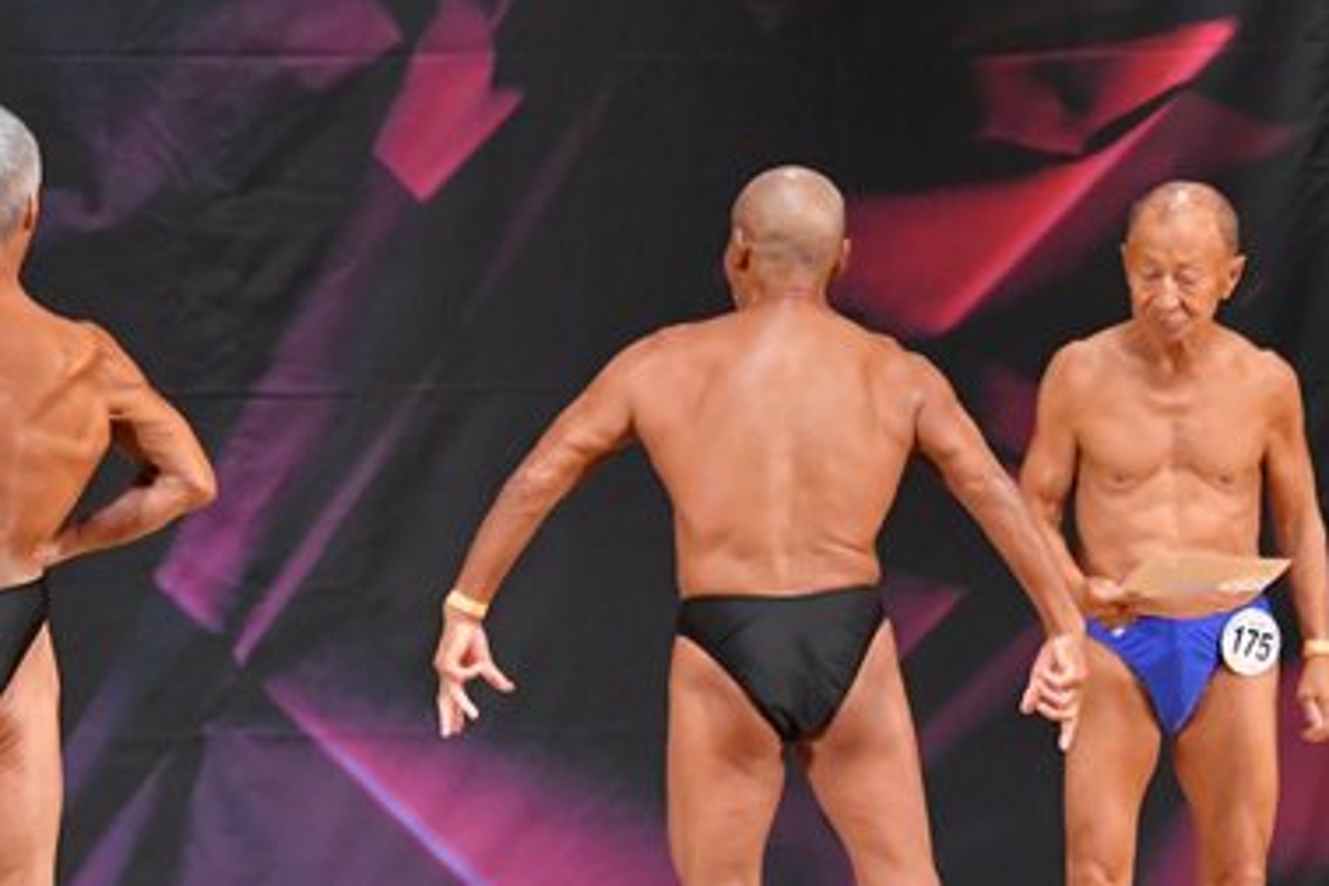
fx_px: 15282
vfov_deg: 3.3
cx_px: 65
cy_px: 527
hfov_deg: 5.0
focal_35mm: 414
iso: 5600
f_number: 5.6
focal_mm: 135
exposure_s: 1/400
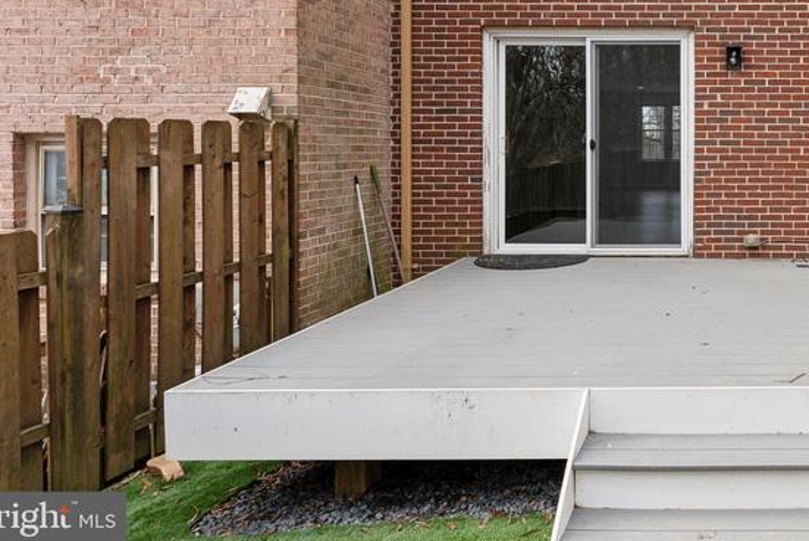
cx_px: 715
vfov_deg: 43.3
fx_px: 610
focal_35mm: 27
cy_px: 43
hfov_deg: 58.3
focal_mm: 14.6
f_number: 8
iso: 200
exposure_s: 1/160
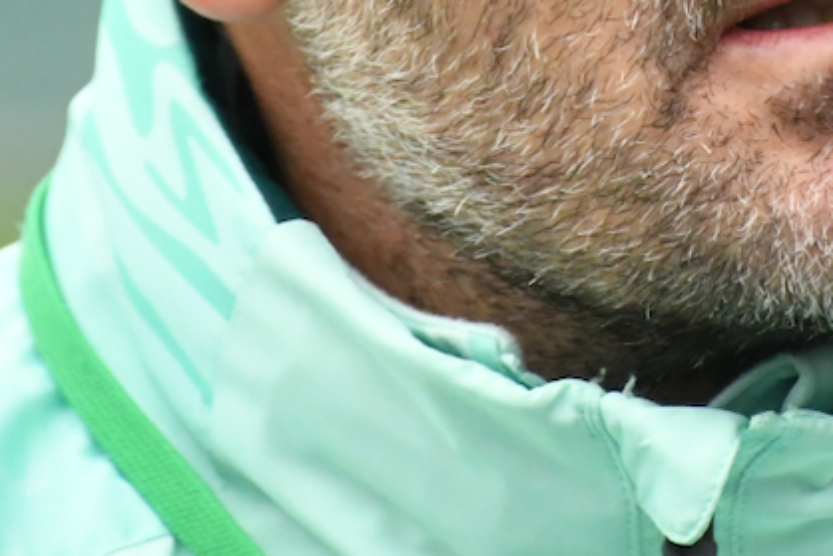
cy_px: -277
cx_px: 618
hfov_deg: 1.5
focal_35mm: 1378
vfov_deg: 1.0
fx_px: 31895
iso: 4500
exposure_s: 1/800
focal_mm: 300
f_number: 8
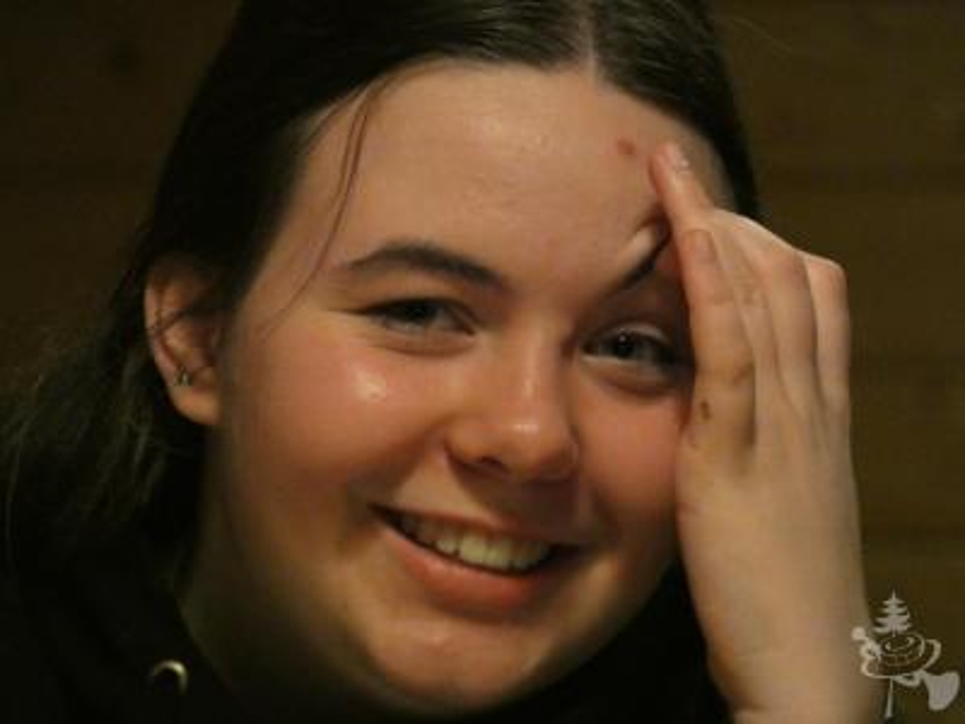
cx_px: 482
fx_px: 16726
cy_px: 362
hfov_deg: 3.3
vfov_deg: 2.5
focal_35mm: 600
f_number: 5.6
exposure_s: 1/30
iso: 1600
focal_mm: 107.6
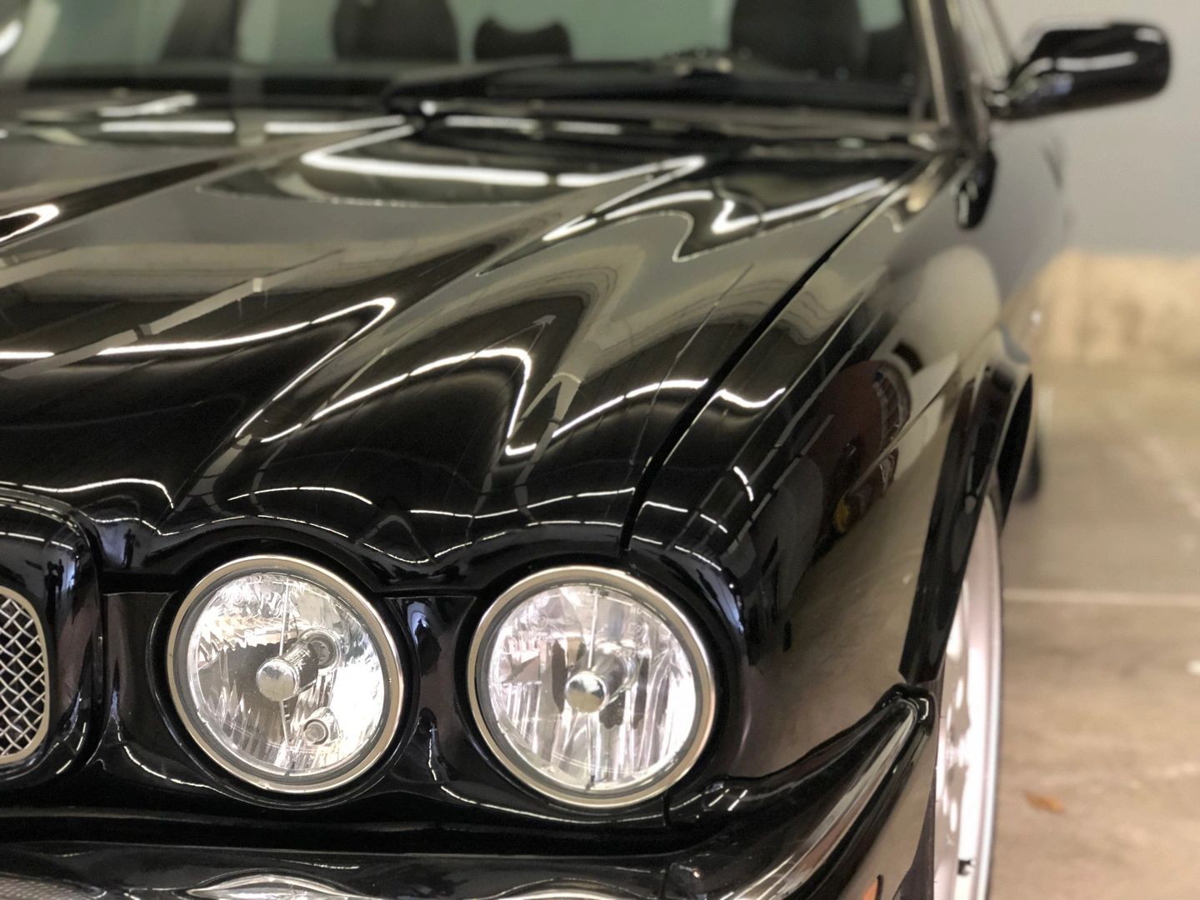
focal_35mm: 57
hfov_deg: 33.8
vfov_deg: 25.7
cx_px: 600
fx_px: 1976
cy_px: 450
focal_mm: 6.6
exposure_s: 1/30
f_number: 2.8
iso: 500
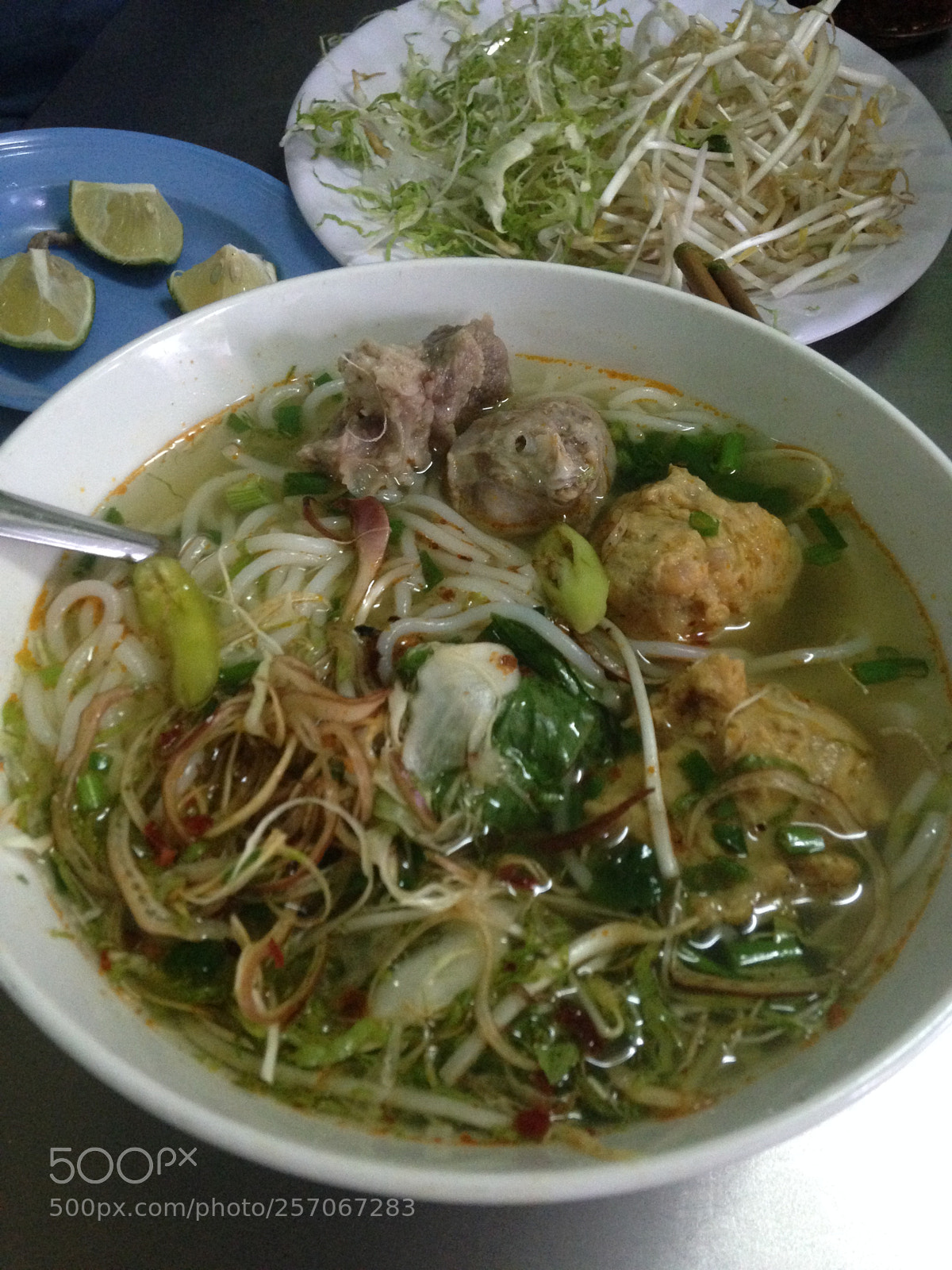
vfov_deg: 55.4
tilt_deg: -52.7
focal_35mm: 33
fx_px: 1210
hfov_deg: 42.9
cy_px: 635
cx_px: 476
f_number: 2.4
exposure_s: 1/20
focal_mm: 4.12
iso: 400
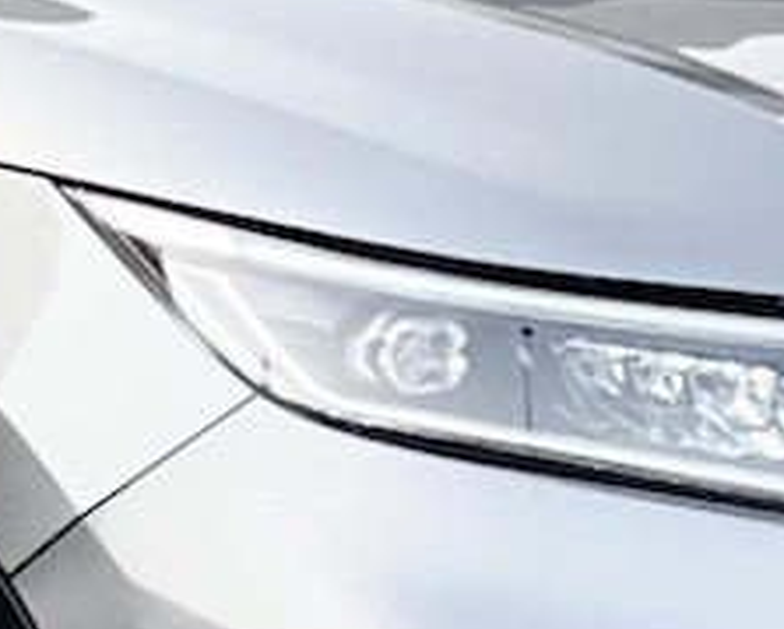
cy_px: 395
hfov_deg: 3.7
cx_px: -195
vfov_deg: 3.0
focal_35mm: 523
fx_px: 12151
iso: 25
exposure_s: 1/121
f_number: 2.2
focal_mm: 7.5
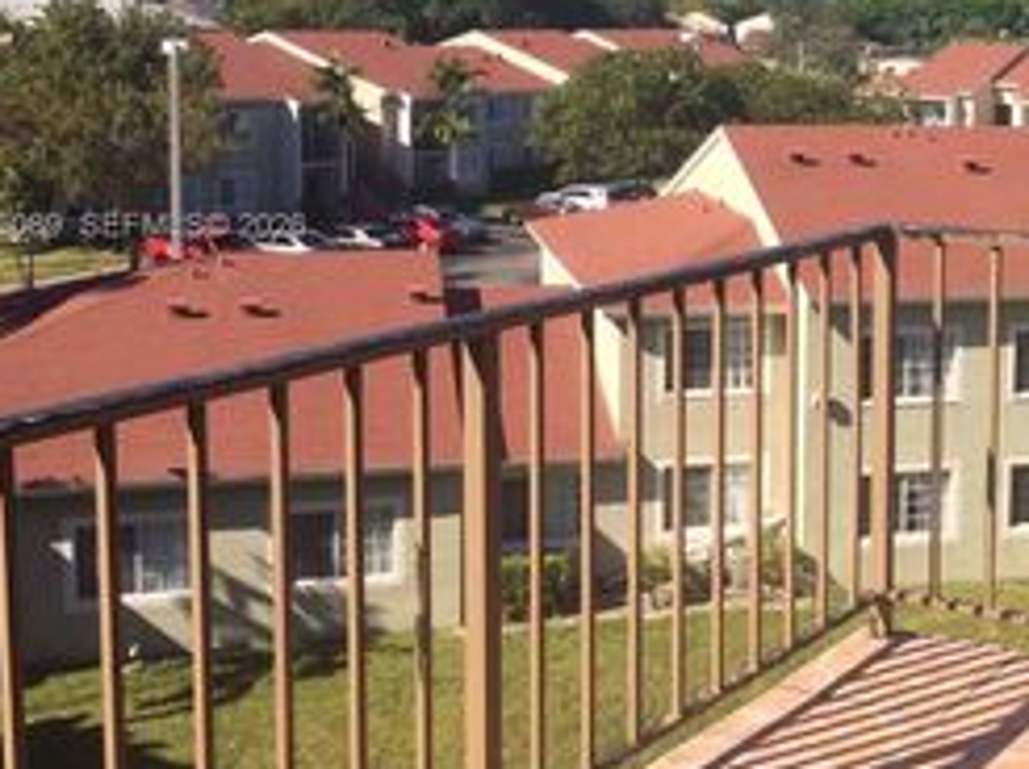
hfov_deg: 31.1
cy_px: 228
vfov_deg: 24.6
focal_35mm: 59
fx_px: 1752
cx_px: 945
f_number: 2.2
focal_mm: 4.15
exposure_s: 1/2053
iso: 32
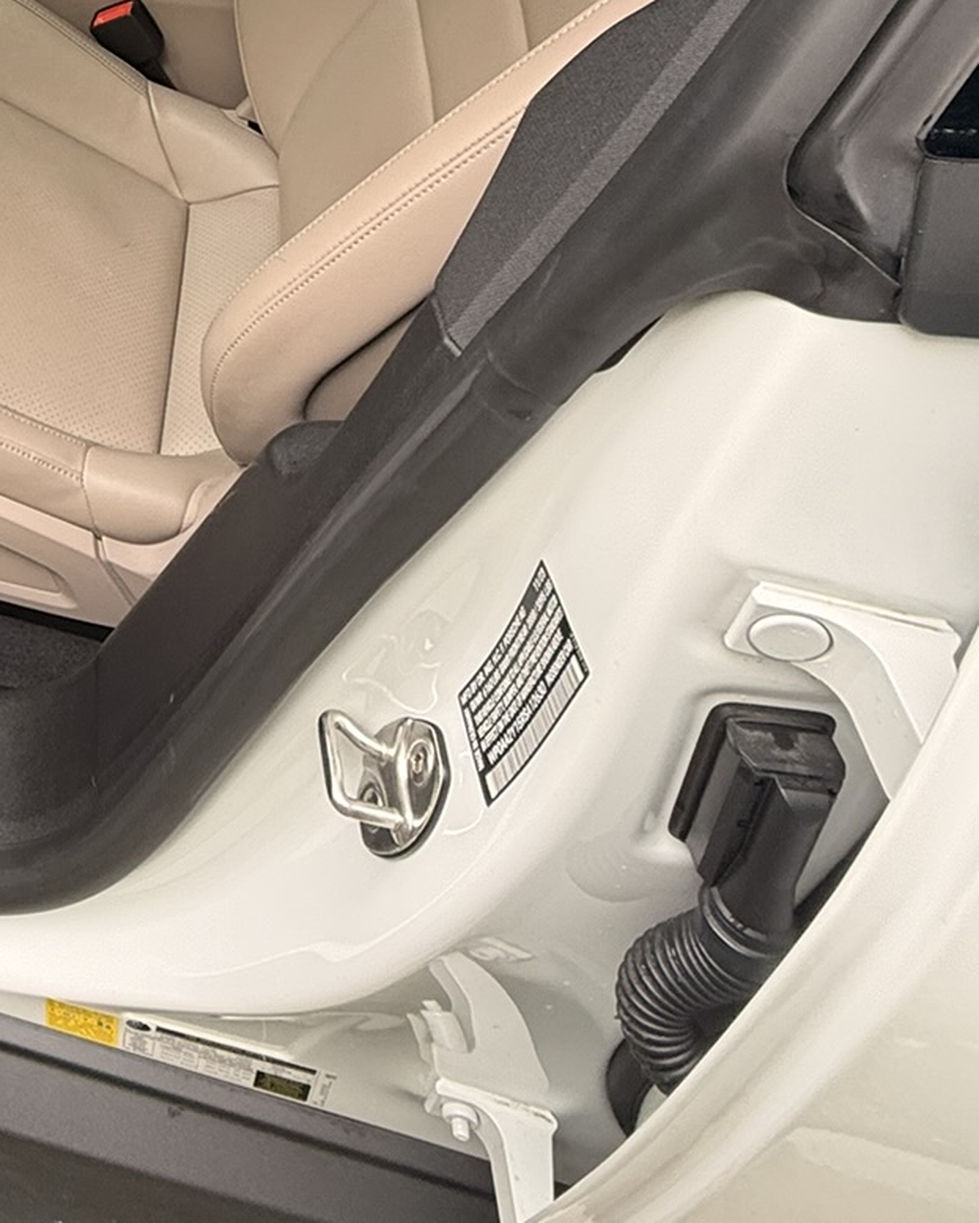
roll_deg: +6.3
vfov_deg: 44.1
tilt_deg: -32.6
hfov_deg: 35.2
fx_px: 1303
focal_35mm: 36
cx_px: -104
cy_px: 46
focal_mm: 2.22
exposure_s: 1/99
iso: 125
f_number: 2.2
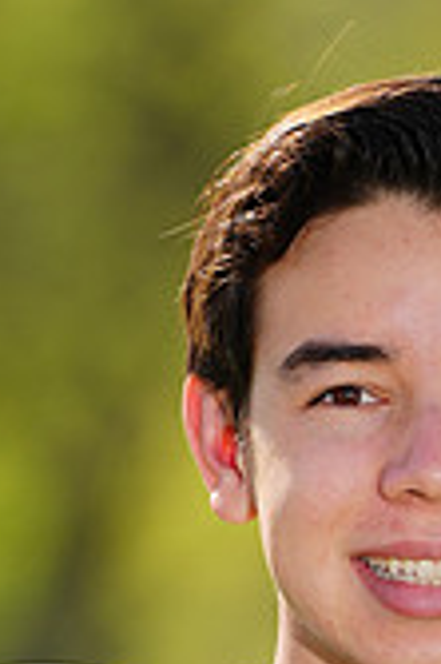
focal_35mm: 1390
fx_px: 25592
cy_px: 819
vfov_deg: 1.5
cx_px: 387
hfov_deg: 1.0
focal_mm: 400
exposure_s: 1/200
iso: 64
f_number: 6.3
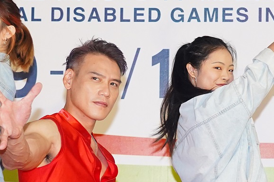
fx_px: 1271
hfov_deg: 12.3
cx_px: 144
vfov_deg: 8.2
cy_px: 130
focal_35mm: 167
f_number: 4
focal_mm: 40
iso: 2500
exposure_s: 1/250
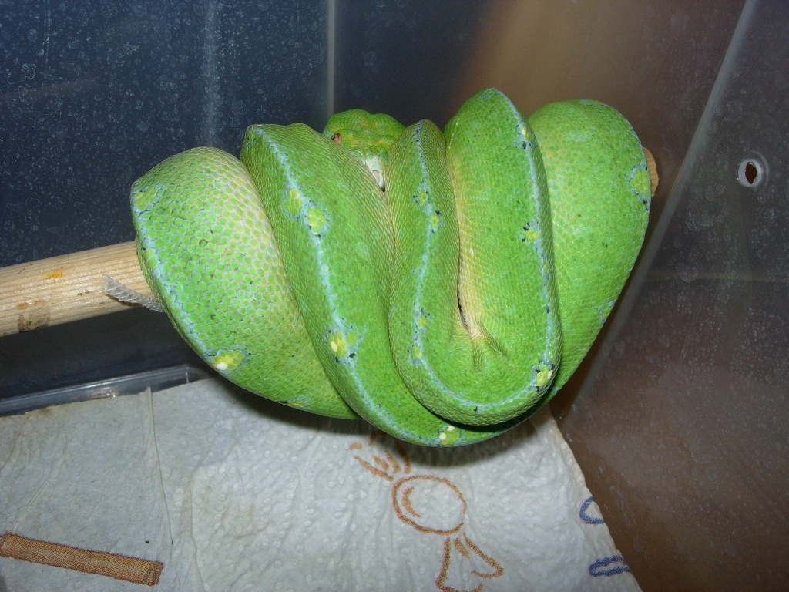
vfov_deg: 37.7
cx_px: 394
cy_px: 296
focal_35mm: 38
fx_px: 866
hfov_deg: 49.0
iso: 64
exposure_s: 1/64
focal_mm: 7.8
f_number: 4.8
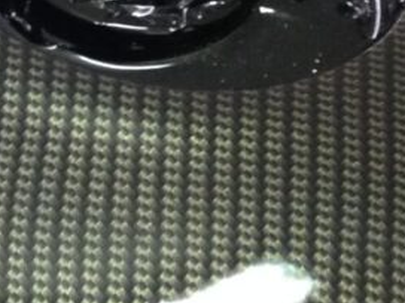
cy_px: -31
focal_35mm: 170
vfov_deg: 8.7
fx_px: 1989
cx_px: -118
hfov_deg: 11.3
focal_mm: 4.12
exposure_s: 1/20
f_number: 2.4
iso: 160
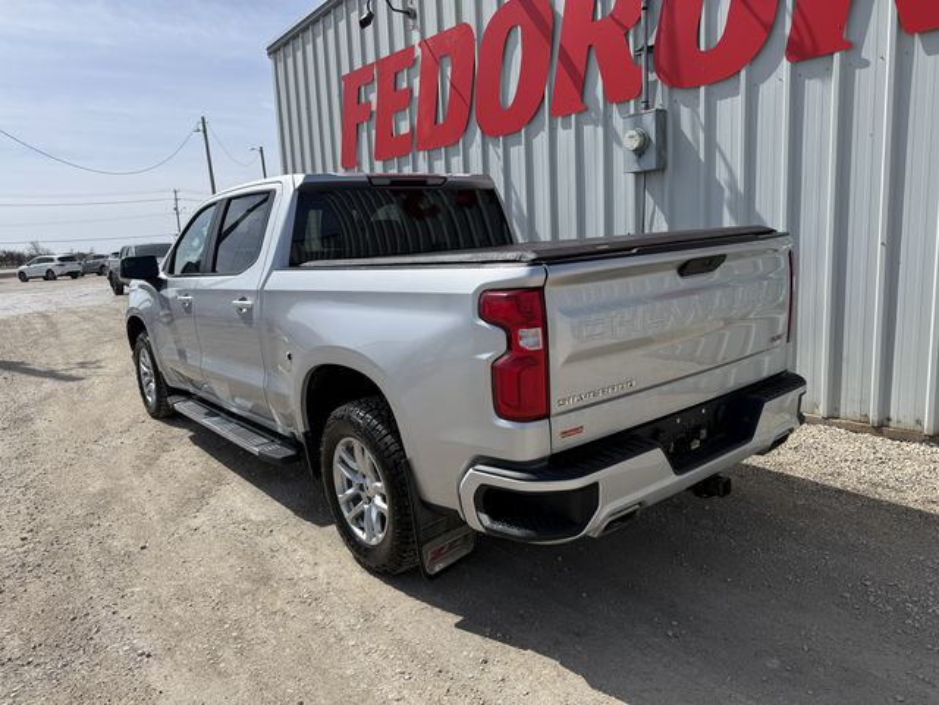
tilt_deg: -8.8
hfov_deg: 71.6
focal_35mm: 24
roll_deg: +2.4
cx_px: 470
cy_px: 352
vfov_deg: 56.8
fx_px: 651
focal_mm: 6.76
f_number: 1.78
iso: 80
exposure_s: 1/5714
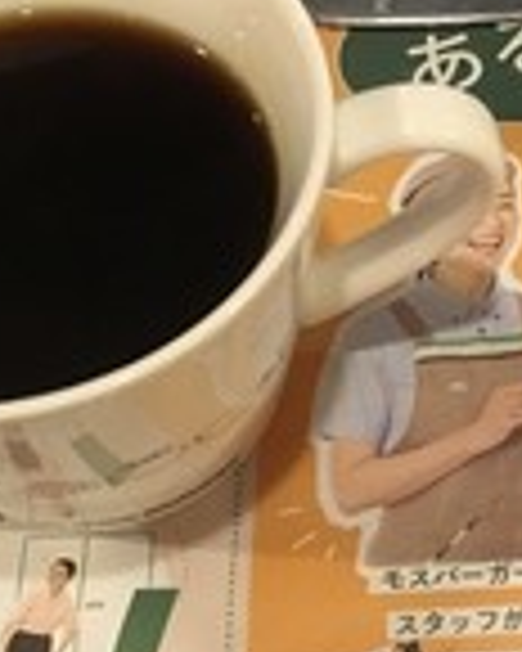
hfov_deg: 16.9
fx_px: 1699
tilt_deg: -61.8
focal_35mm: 88
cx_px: 580
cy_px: 283
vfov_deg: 21.7
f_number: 2.2
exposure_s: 1/30
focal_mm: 4.15
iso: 200
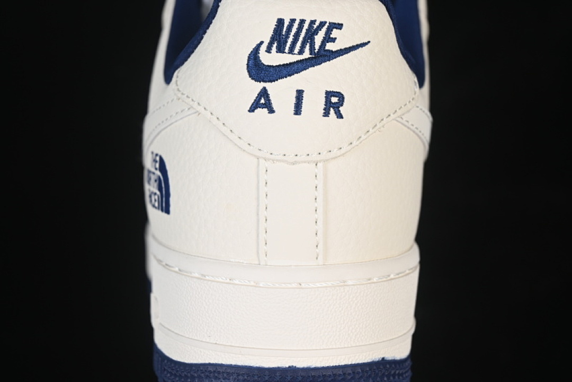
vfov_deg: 18.2
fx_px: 1192
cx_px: 286
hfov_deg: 27.0
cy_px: 191
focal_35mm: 75
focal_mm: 50
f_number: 7.1
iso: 160
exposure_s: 1/80
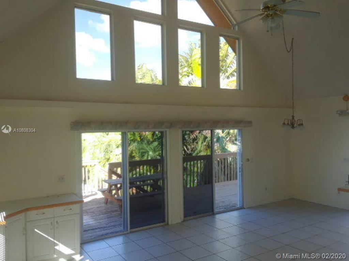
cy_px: 130
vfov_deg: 46.8
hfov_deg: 60.0
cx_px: 174
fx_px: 302
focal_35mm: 30
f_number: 1.9
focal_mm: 2.47
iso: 40
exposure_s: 1/113
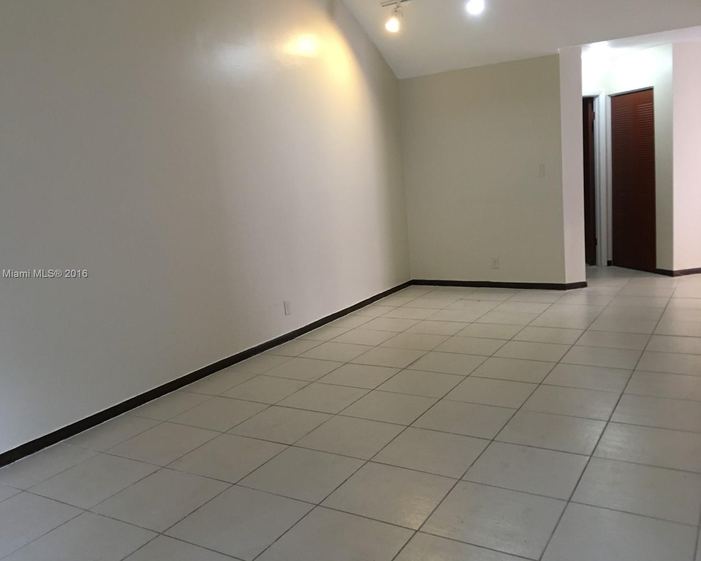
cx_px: 318
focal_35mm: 31
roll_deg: +4.6
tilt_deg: -7.4
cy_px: 275
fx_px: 643
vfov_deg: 47.1
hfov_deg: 57.1
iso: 64
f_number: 2.2
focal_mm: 4.15
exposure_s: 1/15
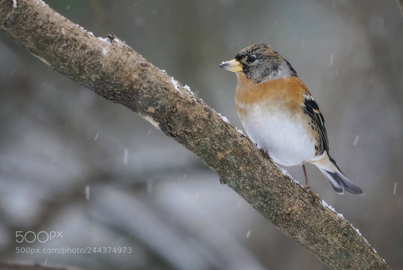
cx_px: 202
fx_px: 6280
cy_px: 135
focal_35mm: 560
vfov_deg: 2.5
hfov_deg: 3.7
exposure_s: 1/200
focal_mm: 560
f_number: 8
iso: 1600
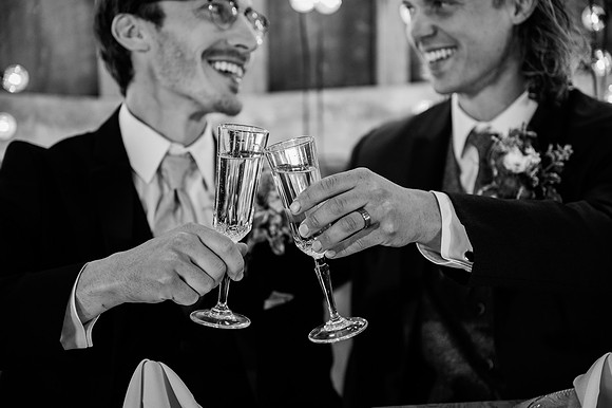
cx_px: 306
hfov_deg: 28.9
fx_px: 1189
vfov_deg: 19.4
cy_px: 204
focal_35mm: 70
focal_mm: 70
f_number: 2.8
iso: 800
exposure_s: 1/200
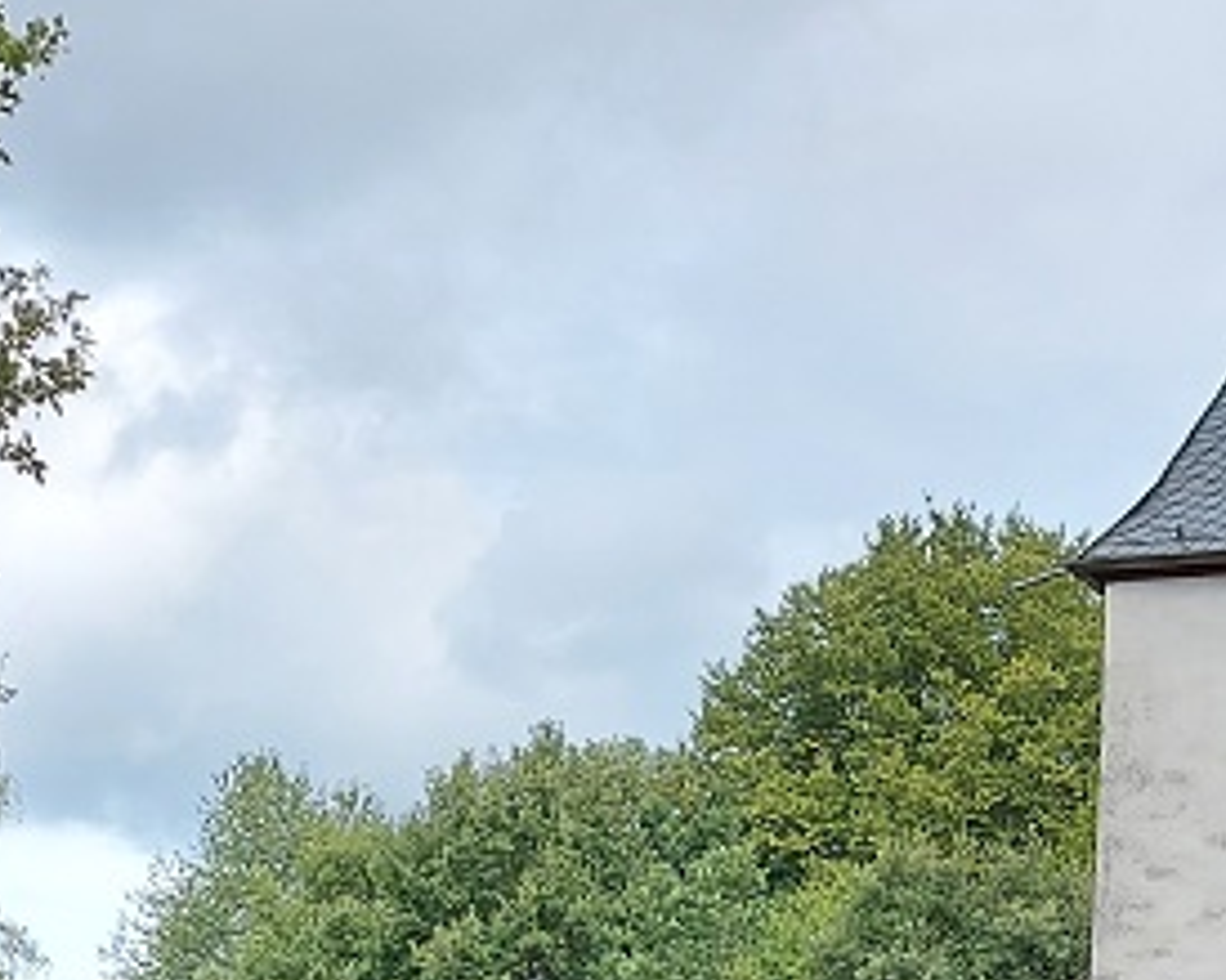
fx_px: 3156
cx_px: 810
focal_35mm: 87
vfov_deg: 16.3
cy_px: 1398
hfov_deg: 21.9
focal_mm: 5.23
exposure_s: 1/292
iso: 32
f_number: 1.8
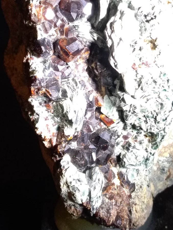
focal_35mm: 46
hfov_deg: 31.5
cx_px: 100
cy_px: 61
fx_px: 307
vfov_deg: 40.2
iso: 299
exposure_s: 1/30
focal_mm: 3.54
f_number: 2
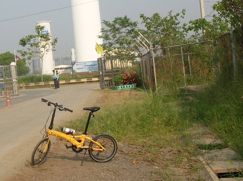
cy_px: 42
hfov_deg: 31.1
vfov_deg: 24.1
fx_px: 421
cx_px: 36
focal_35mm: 60
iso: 50
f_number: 5.6
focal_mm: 5.8
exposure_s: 1/262
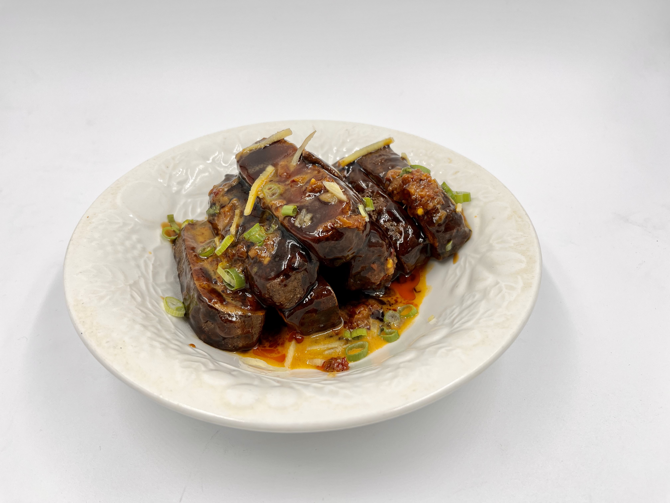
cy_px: 252
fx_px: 503
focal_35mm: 26
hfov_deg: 67.3
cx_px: 335
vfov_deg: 53.1
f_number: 1.6
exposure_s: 1/308
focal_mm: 5.1
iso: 50
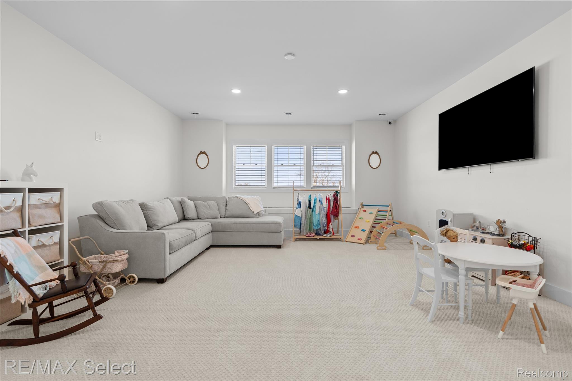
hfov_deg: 96.8
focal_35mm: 16
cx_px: 286
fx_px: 254
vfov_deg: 73.7
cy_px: 190
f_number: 3.5
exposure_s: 1/30
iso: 320
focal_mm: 16
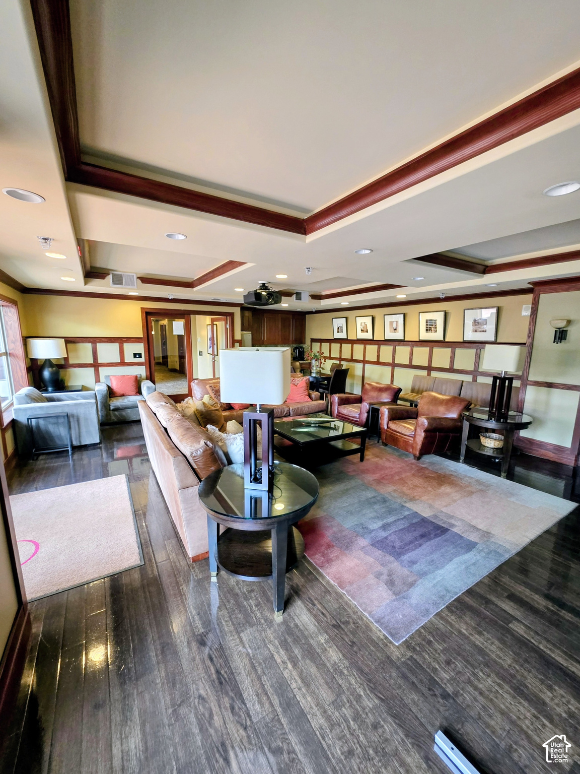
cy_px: 387
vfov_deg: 106.2
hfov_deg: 89.9
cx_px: 290
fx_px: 290
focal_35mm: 13
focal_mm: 2.2
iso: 250
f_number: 1.9
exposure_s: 1/60
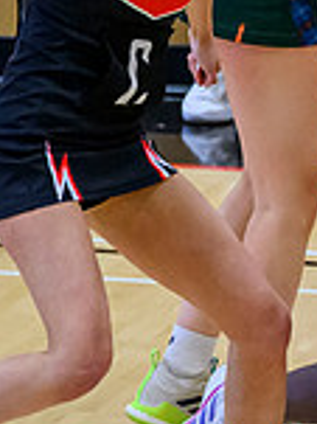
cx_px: 1315
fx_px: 15211
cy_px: 125
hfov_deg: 1.2
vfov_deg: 1.6
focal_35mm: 1244
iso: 4000
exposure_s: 1/1000
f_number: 3.2
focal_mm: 200
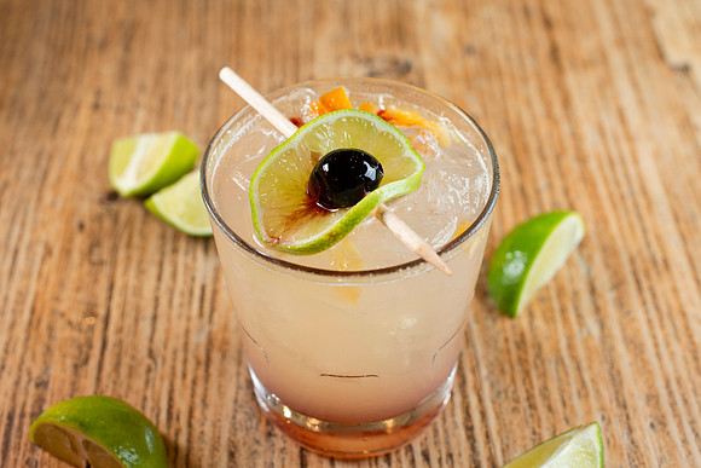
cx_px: 349
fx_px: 1122
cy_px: 198
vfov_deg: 23.5
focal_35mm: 58
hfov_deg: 34.7
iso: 250
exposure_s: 1/100
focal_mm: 50
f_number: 5
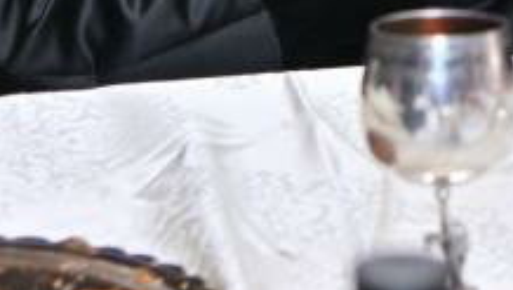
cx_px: 562
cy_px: -383
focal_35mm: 236
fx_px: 3213
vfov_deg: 5.0
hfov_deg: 9.0
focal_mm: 48
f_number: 4
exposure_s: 1/200
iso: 1000
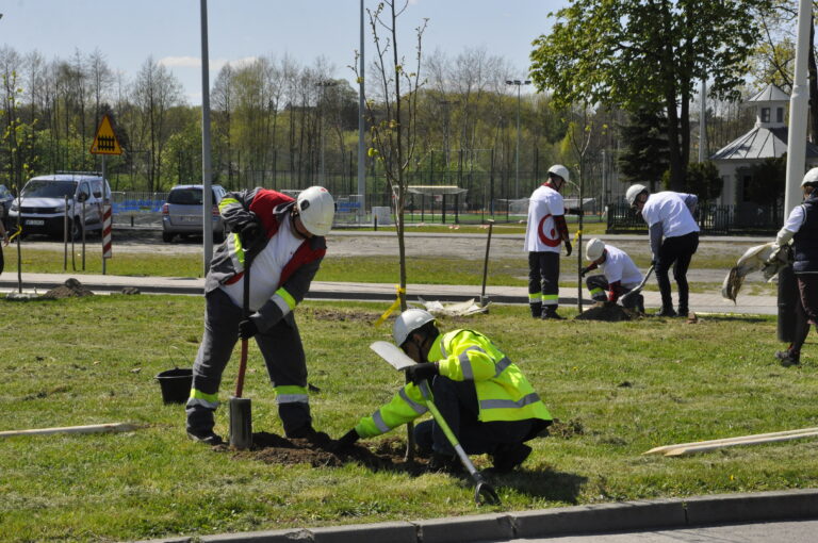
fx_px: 2042
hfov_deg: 22.6
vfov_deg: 15.1
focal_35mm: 90
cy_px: 272
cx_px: 409
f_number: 14
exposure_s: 1/800
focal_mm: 60
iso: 1000
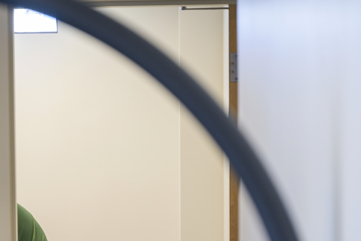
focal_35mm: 137
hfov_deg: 14.9
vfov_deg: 10.0
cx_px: 62
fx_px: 1374
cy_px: 224
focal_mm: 70
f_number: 2.8
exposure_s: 1/100
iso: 400
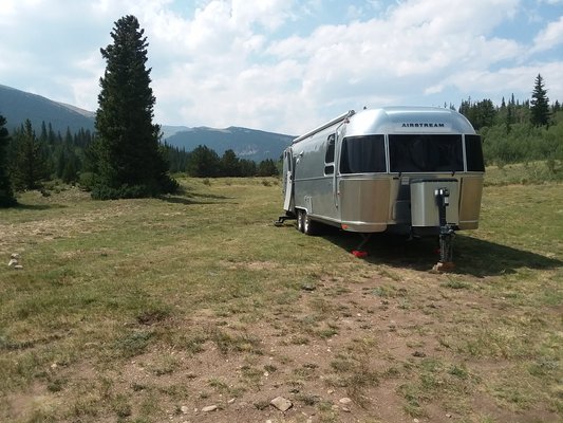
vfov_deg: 48.2
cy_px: 212
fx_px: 472
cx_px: 282
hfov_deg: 61.6
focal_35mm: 29
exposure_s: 1/1884
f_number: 1.9
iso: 40
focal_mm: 2.47
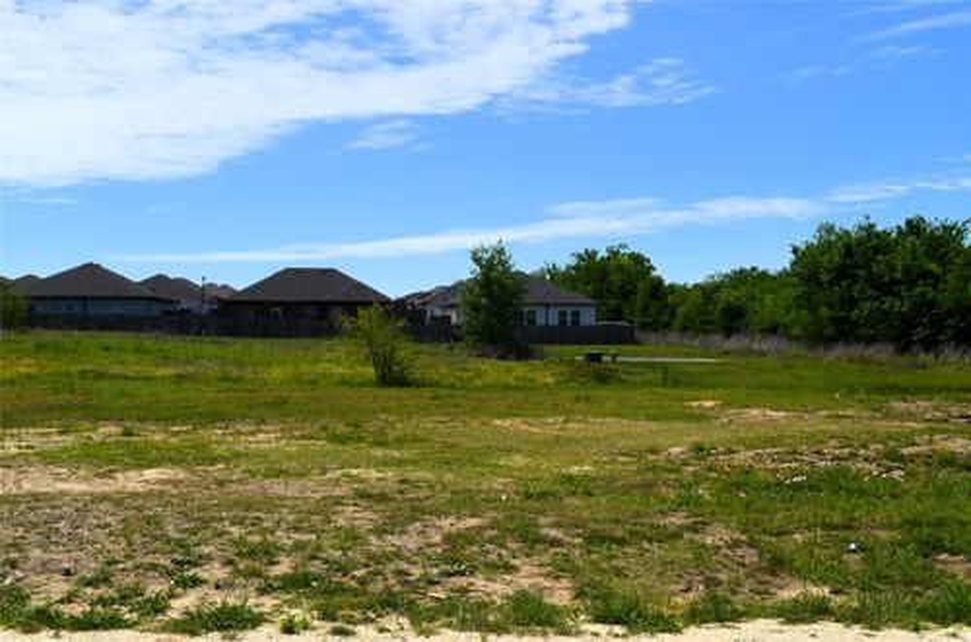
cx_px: 486
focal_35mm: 39
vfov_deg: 34.1
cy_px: 321
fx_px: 1050
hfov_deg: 49.6
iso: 100
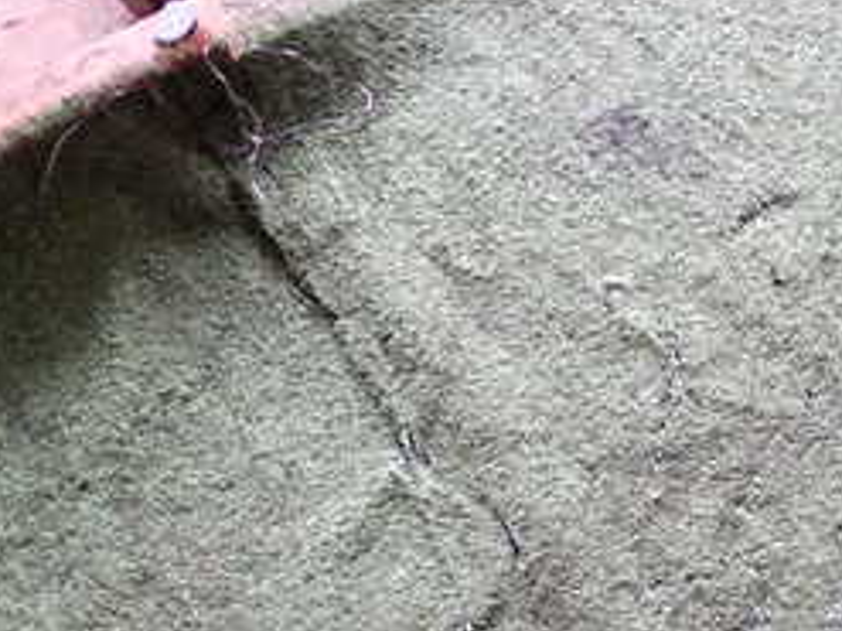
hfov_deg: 24.3
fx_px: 1775
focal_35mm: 73
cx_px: 1002
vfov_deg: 19.6
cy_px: 611
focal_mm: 5.4
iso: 250
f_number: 2.3
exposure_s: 1/30
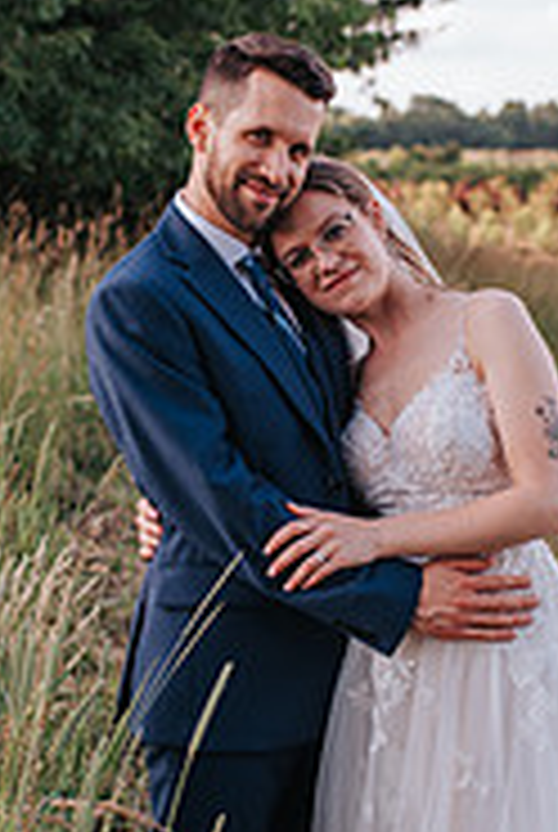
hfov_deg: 16.1
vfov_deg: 23.9
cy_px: 396
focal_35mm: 85
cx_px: 324
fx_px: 1969
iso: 160
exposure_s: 1/400
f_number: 2.8
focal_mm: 35
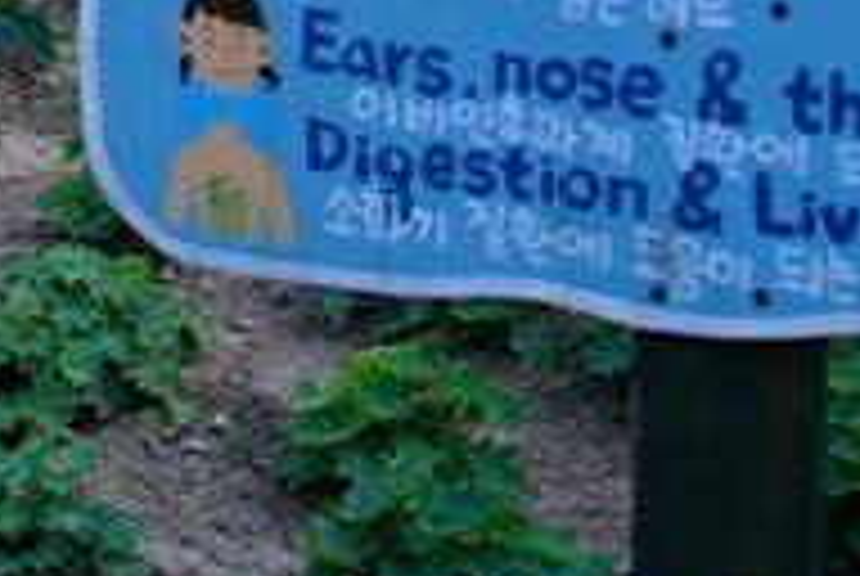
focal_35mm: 110
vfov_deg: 11.7
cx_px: 97
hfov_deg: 18.3
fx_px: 2632
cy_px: -396
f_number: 6.7
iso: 400
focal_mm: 20
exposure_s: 1/180
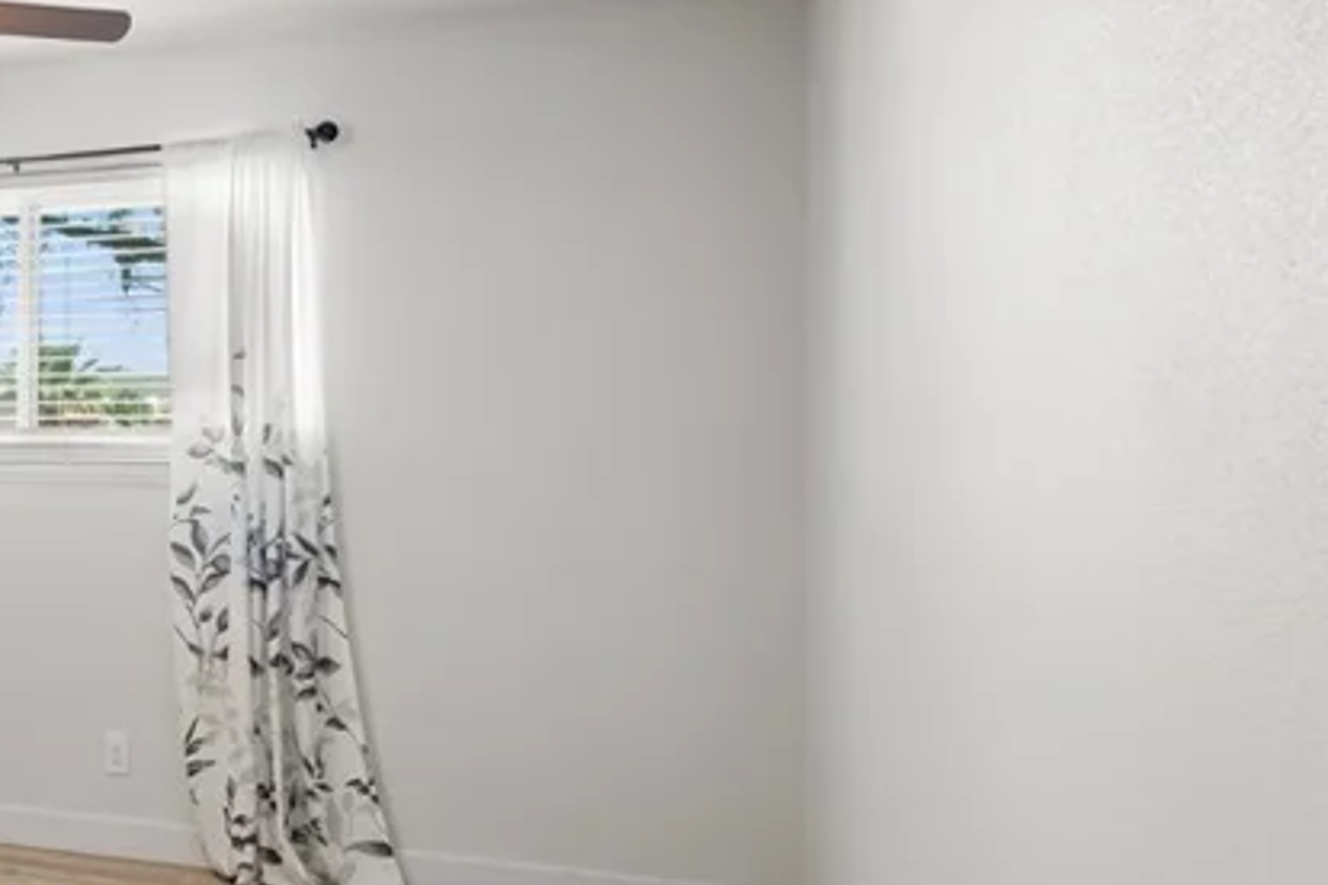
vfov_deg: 31.9
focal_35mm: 42
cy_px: 439
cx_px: -221
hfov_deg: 36.9
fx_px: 1549
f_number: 8
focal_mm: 17
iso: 400
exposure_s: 1/3
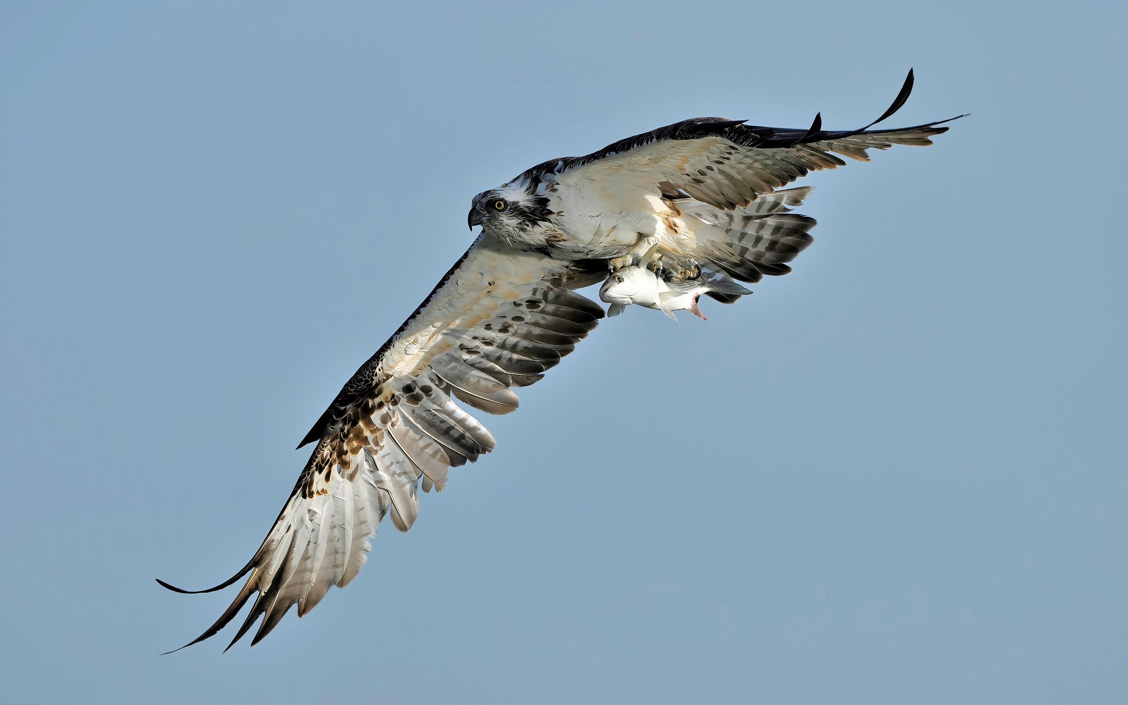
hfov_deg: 3.4
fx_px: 18844
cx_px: 564
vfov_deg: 2.1
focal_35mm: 613
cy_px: 339
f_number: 5.6
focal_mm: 600
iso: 500
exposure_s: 1/3200
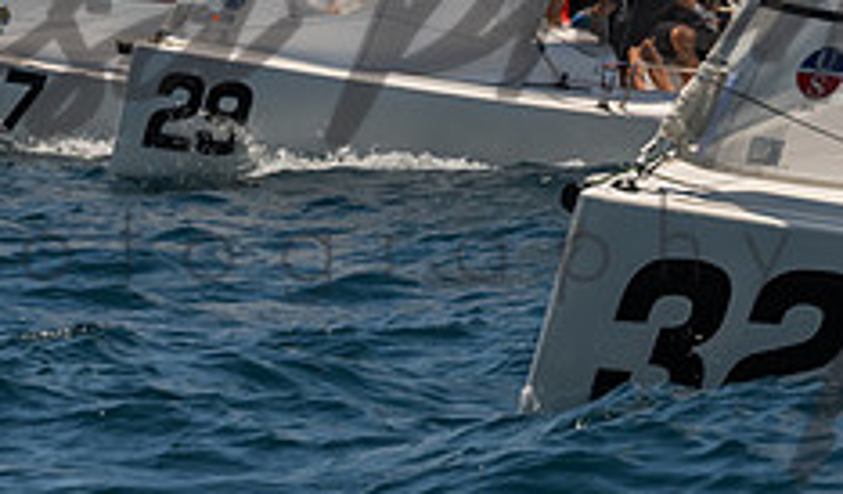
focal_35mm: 414
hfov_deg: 5.2
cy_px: 168
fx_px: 9346
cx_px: 472
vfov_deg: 3.0
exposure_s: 1/1000
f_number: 9
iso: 640
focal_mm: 140
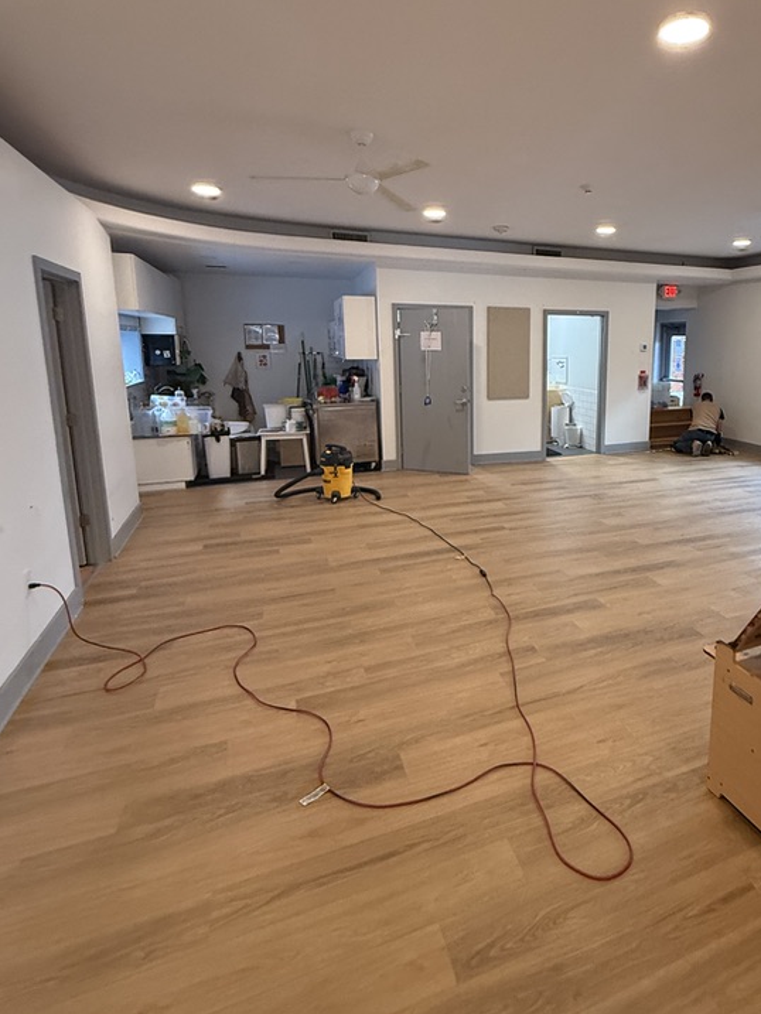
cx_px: 521
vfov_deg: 81.3
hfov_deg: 63.9
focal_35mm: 20
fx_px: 586
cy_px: 438
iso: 320
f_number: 2.2
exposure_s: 1/60
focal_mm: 2.22
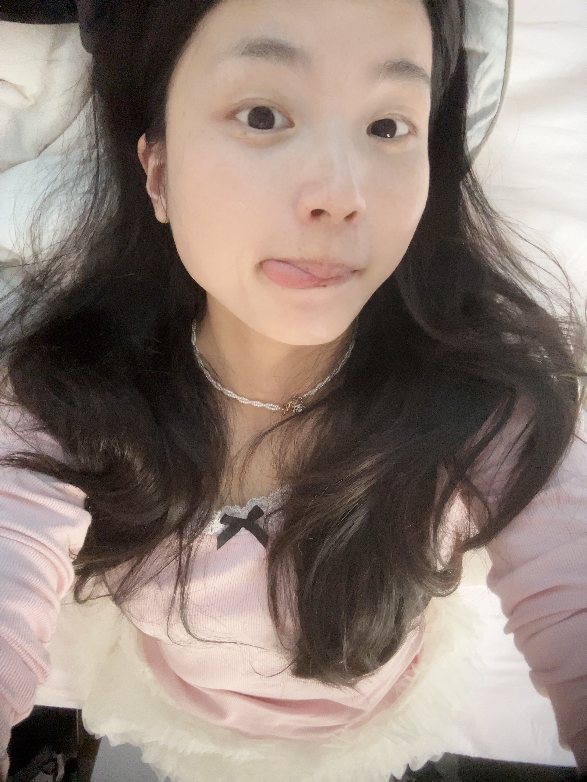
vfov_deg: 73.9
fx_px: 520
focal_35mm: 23
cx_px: 294
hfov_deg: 58.9
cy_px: 391
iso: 640
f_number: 1.9
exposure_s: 1/30
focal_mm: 2.69
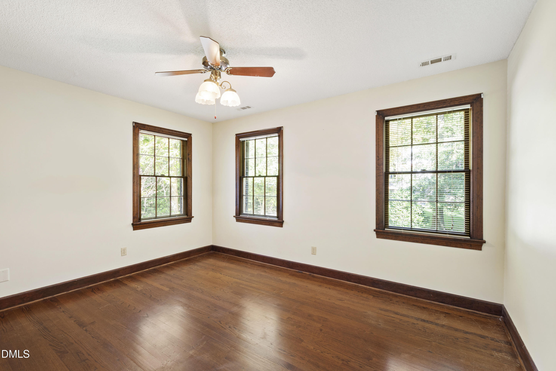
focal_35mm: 15
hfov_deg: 100.4
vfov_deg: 77.3
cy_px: 186
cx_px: 278
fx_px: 232
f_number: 8
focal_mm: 10
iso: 100
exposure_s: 2
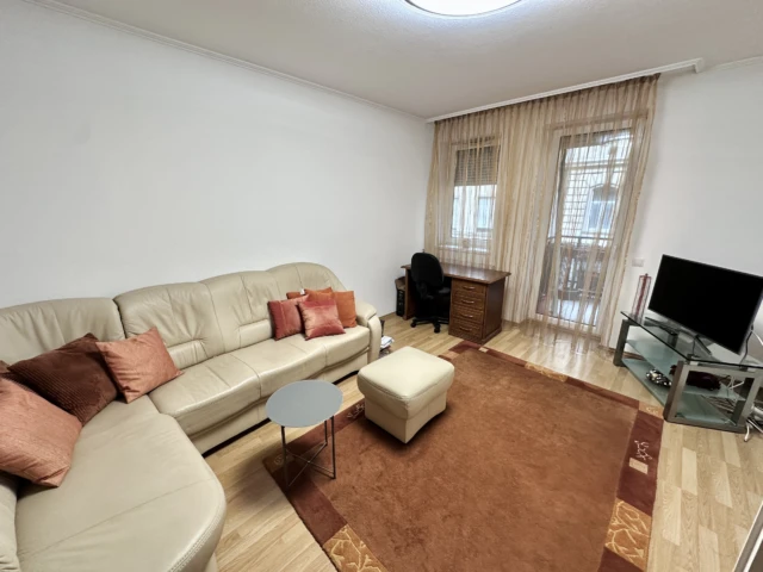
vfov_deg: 85.7
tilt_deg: -14.9
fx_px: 309
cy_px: 286
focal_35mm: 14
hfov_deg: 102.1
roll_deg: -0.4
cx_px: 382
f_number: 2.2
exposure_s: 1/100
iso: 160
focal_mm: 2.22
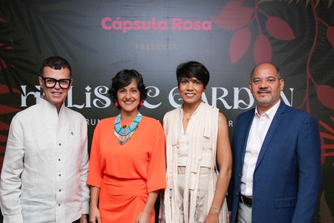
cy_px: 140
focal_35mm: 43
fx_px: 399
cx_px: 157
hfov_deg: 45.4
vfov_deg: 31.1
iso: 800
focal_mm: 34
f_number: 3.2
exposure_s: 1/160
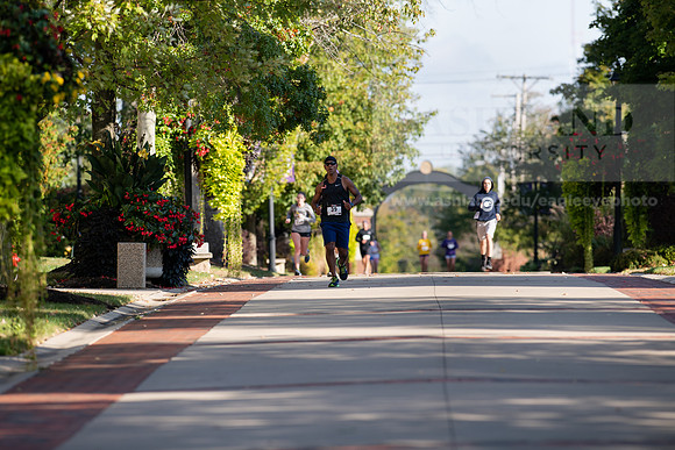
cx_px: 338
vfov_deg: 4.6
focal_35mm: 300
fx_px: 5626
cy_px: 225
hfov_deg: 6.9
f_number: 4.5
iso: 200
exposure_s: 1/640
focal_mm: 300
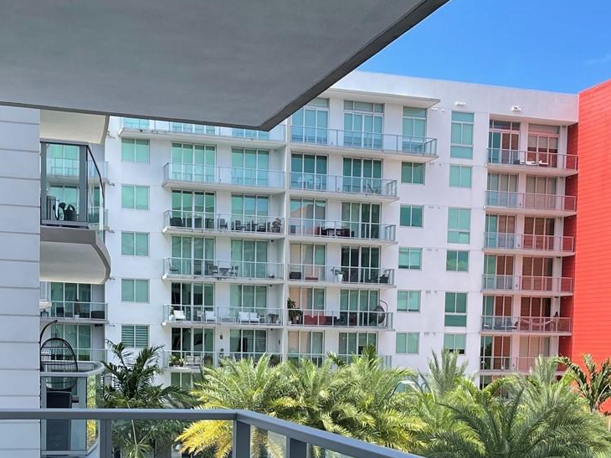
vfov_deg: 24.8
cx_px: 318
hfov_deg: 33.8
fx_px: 1006
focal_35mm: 57
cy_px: 425
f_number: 1.6
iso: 32
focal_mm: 5.1
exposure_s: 1/1403
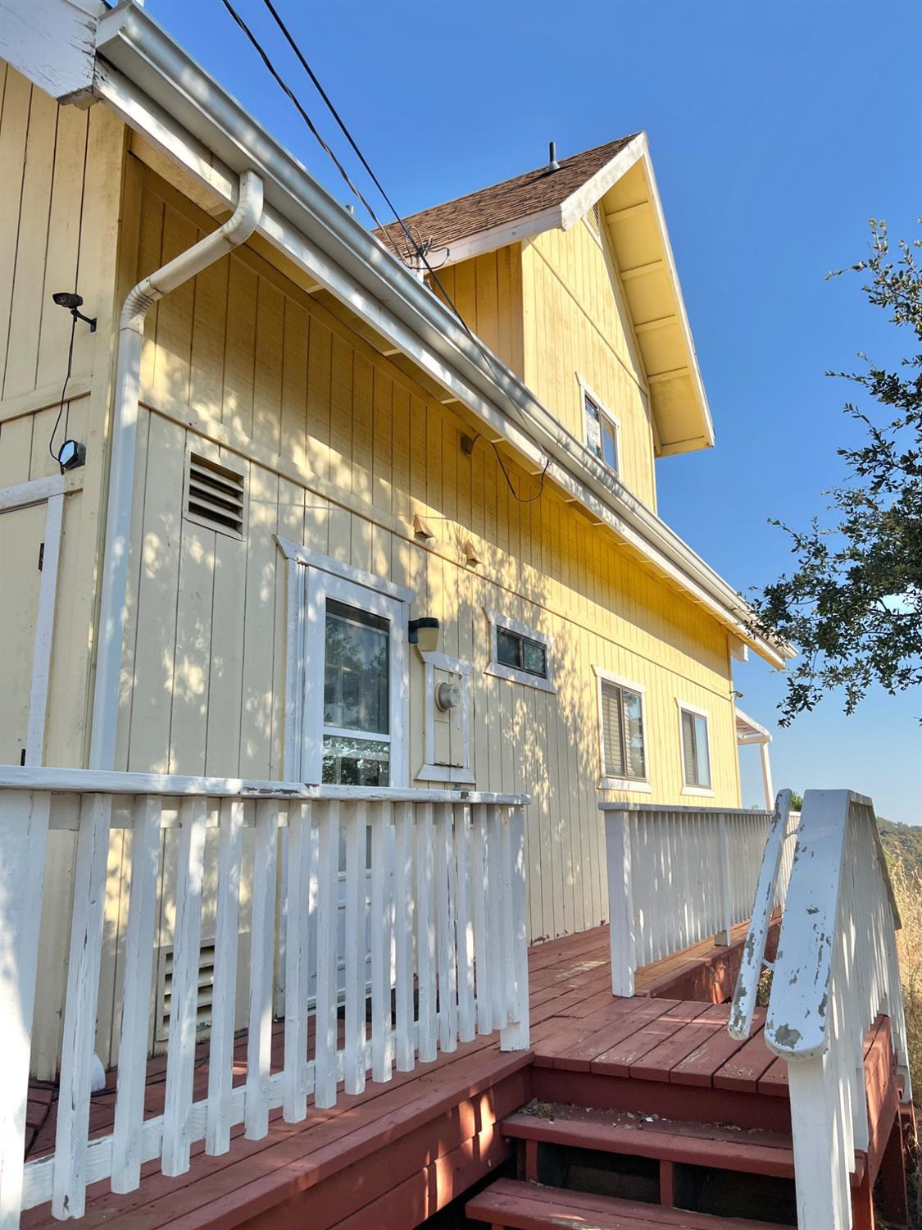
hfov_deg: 53.1
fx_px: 923
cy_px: 615
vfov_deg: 67.3
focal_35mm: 26
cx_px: 461
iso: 50
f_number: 1.5
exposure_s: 1/2915
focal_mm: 5.7
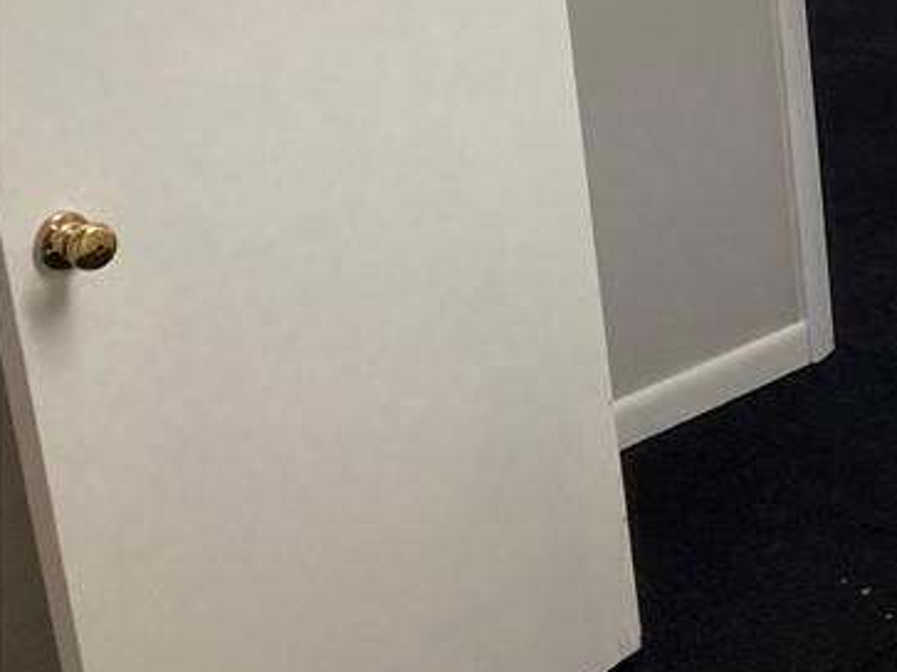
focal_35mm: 79
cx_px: 1250
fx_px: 2046
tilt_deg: -14.4
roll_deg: +0.9
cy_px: -10
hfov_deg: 21.6
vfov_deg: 18.2
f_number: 1.8
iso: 100
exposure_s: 1/60
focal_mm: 3.99
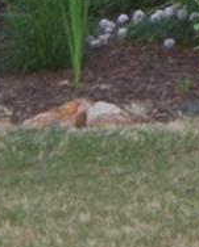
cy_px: -347
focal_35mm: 276
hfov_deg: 5.4
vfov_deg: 6.6
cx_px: 510
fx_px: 2027
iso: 140
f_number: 3.5
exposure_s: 1/125
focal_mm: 18
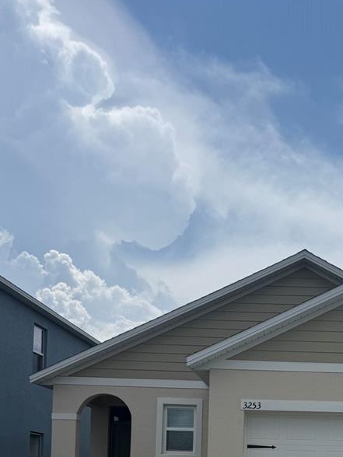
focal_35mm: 49
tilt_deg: +1.6
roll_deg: -3.9
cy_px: 458
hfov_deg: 28.4
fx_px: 647
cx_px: 319
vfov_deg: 35.2
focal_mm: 6.76
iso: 80
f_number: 1.78
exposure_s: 1/11905
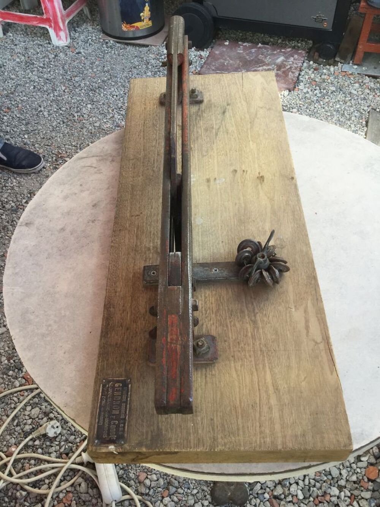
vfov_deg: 58.3
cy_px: 254
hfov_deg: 45.4
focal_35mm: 31
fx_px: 454
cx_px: 190
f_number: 2.4
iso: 40
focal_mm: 3.3
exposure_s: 1/120
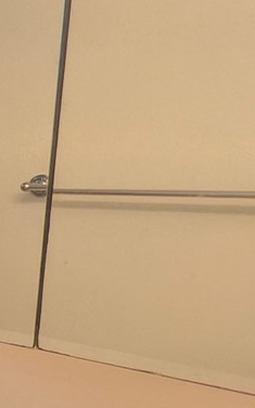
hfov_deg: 12.2
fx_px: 600
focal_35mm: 54
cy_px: 265
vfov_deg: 37.2
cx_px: -475
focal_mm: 2.02
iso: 45
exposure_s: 1/139
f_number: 1.7
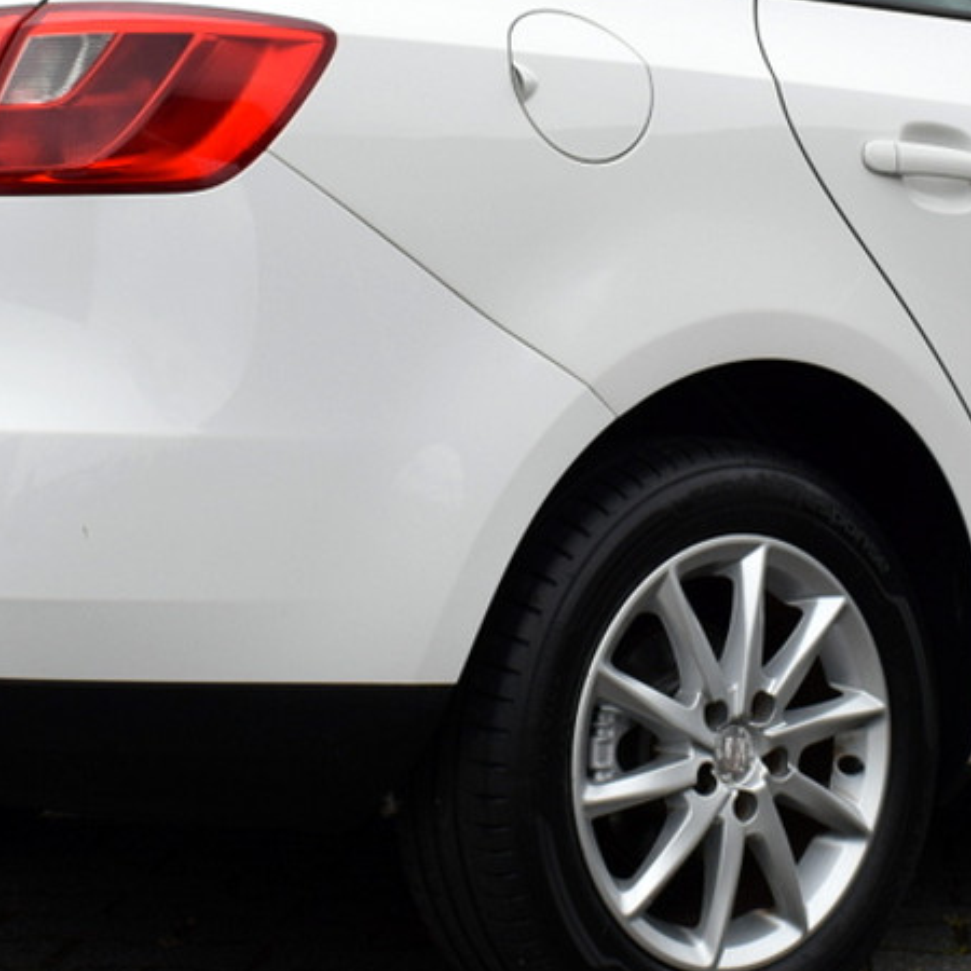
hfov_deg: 16.9
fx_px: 3269
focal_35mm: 103
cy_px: 197
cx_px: 658
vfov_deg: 16.8
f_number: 9
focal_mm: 26
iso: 200
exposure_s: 1/400
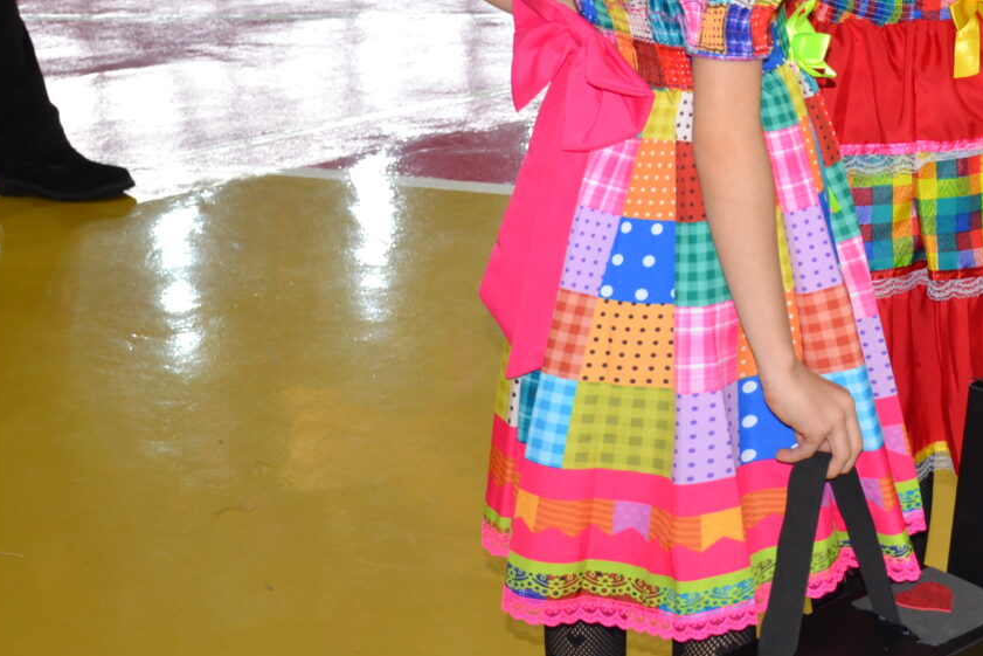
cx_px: 940
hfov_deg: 22.2
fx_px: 2430
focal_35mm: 89
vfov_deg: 15.1
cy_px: 28
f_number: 3.8
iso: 400
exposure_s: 1/60
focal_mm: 26
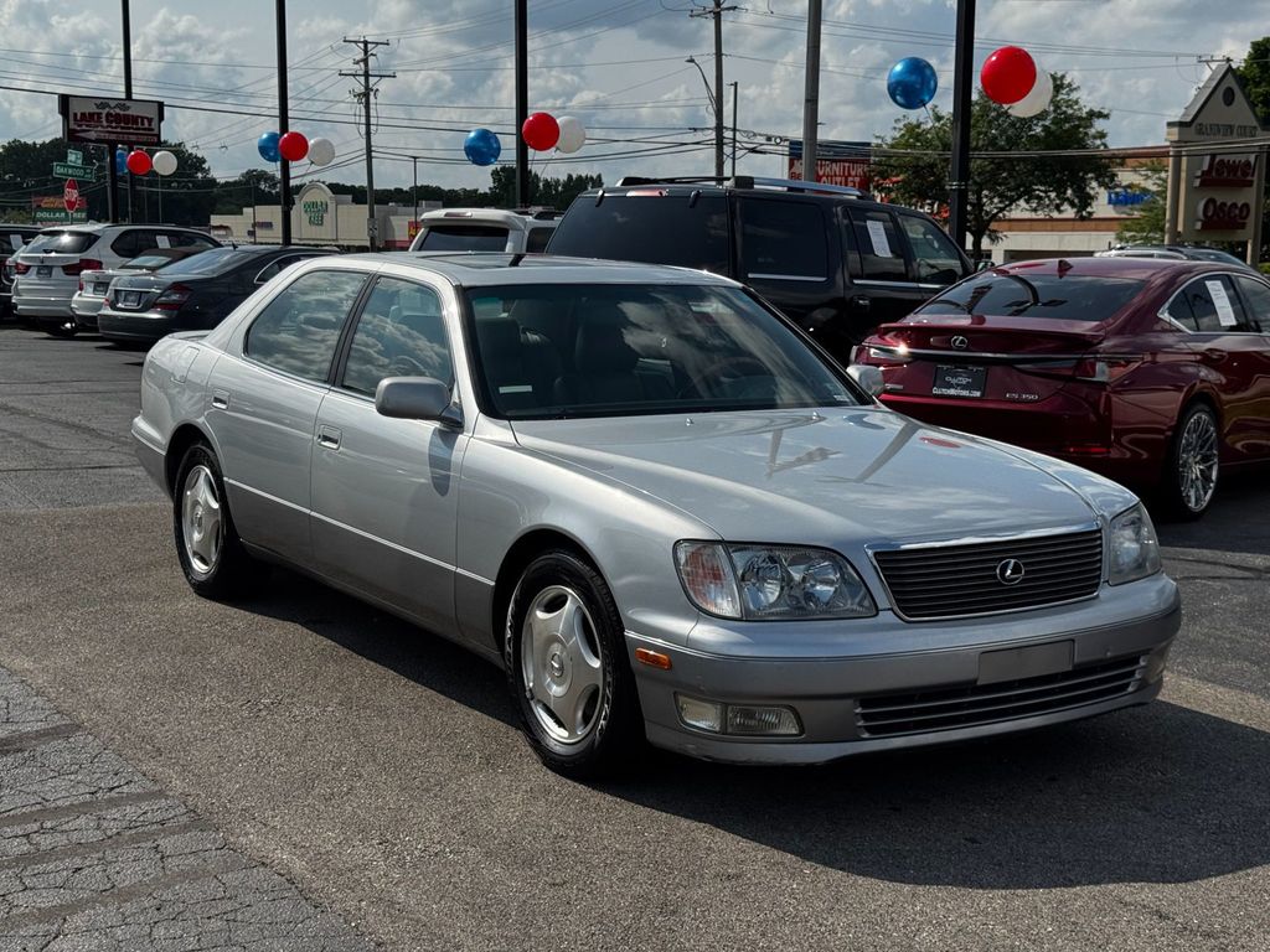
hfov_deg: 39.7
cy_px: 476
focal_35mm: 48
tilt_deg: -8.5
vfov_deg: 30.3
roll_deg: -0.3
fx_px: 1761
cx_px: 635
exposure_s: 1/7092
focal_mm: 6.76
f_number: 1.78
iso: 64
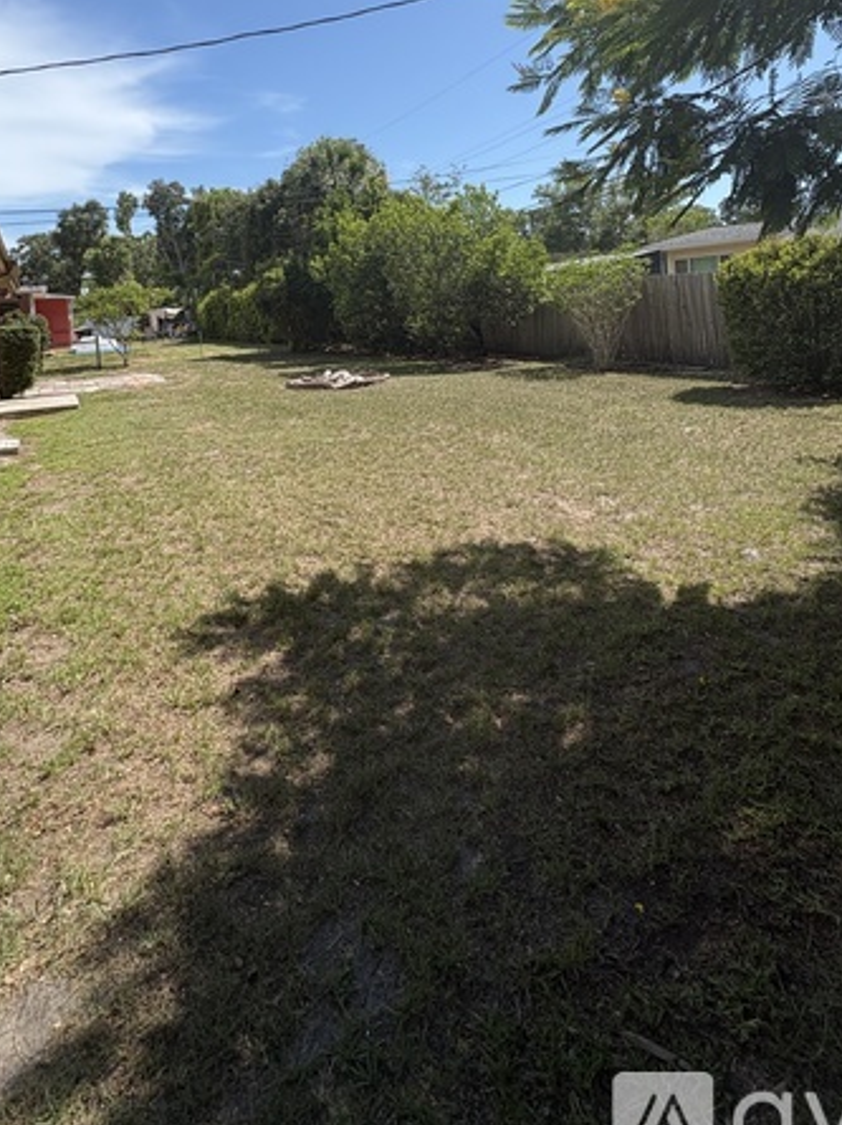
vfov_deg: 75.2
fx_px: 682
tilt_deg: -1.2
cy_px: 330
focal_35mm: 21
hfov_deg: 63.3
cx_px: 389
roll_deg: +4.1
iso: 50
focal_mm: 2.22
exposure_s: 1/1506
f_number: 2.2
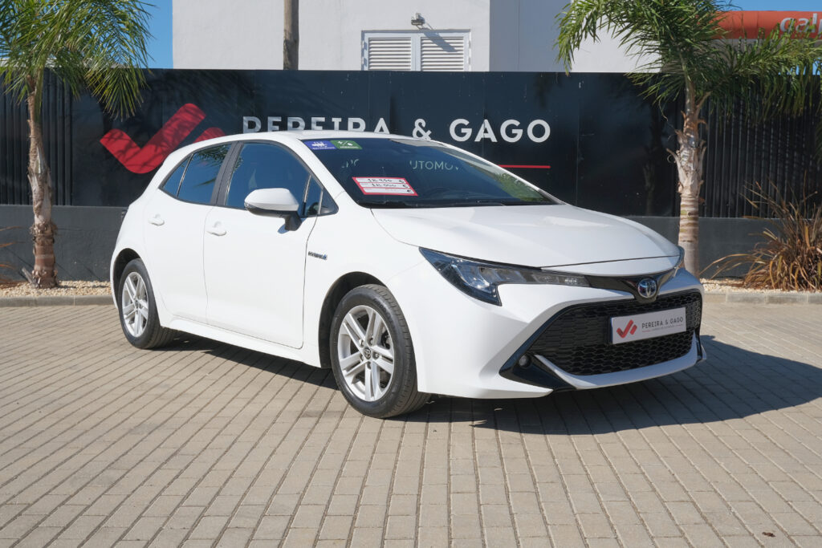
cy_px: 274
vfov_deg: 32.6
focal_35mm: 41
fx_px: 936
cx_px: 411
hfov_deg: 47.4
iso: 160
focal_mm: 27.1
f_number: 9
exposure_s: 1/400
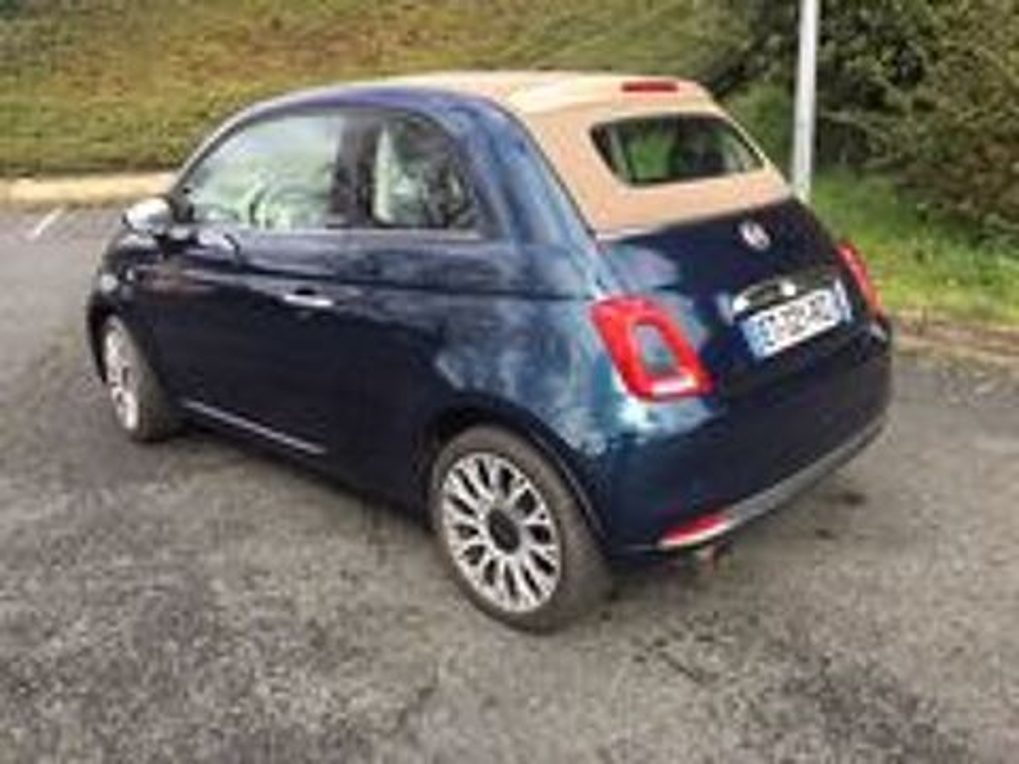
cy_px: 382
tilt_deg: -14.6
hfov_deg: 61.7
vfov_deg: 48.2
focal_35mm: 29
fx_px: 854
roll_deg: +0.7
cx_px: 510
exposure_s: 1/527
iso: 32
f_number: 2.2
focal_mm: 4.15
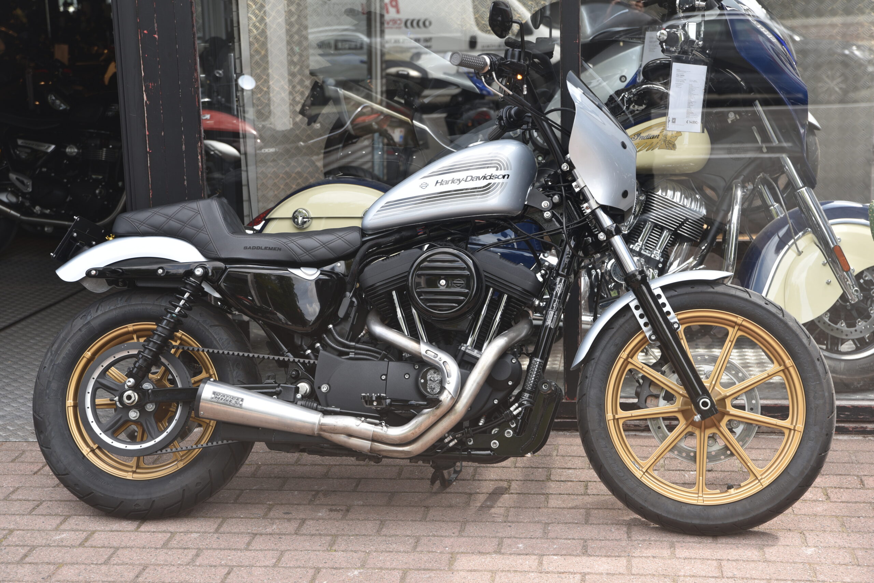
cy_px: 292
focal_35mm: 62
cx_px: 437
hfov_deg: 32.4
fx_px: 1506
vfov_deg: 21.9
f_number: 5
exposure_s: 1/100
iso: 100
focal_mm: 62
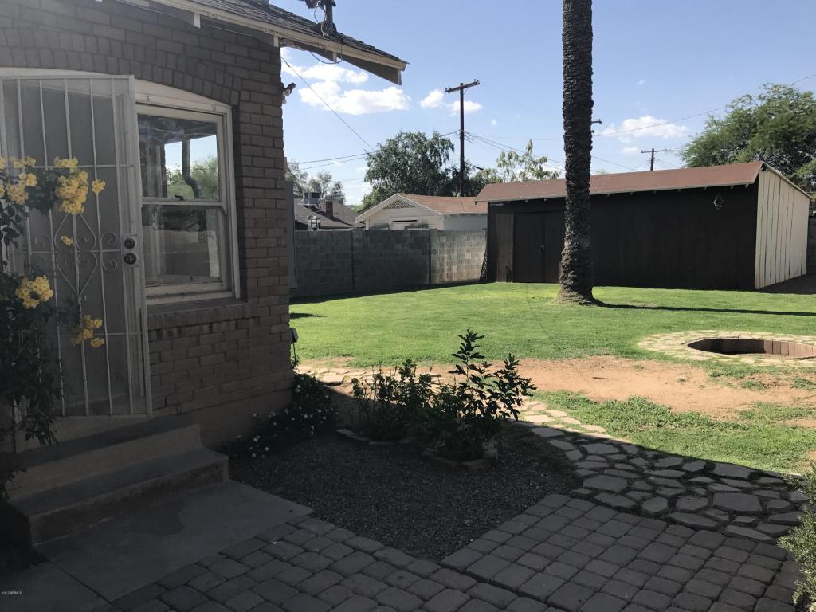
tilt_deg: -5.4
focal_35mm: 28
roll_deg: +0.7
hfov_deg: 63.4
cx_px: 408
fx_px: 660
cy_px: 306
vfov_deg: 49.7
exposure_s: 1/1916
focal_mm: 3.99
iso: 20
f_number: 1.8
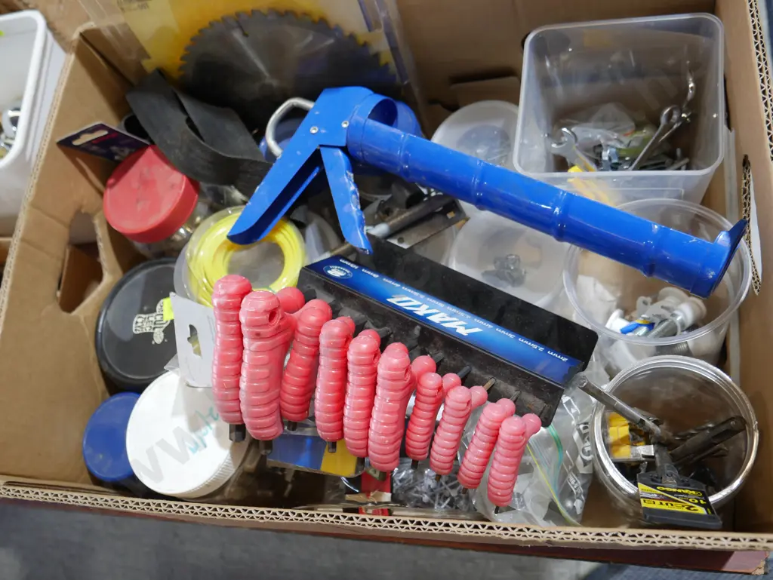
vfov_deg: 46.8
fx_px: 670
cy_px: 290
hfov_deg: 59.9
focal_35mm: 30
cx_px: 386
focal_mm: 15
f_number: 4
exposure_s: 1/60
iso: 500
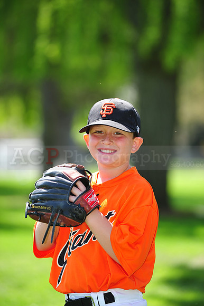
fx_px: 1702
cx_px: 102
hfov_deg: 6.9
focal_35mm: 200
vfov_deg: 10.3
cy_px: 153
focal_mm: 200
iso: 200
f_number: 4.5
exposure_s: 1/400
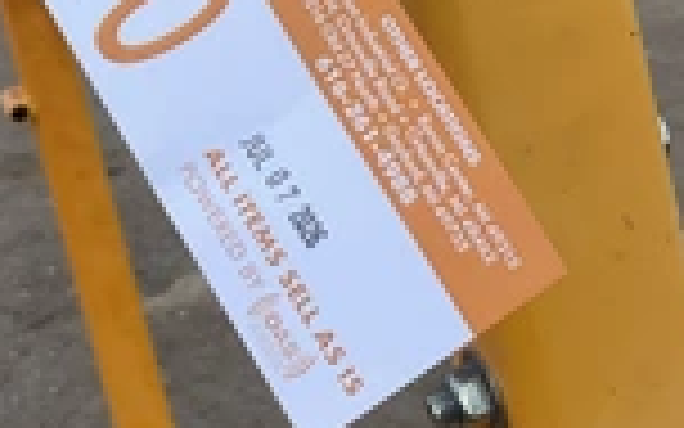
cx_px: 202
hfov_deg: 25.3
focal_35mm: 81
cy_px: -59
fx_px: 1510
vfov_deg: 15.6
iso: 25
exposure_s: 1/1279
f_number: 1.8
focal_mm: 3
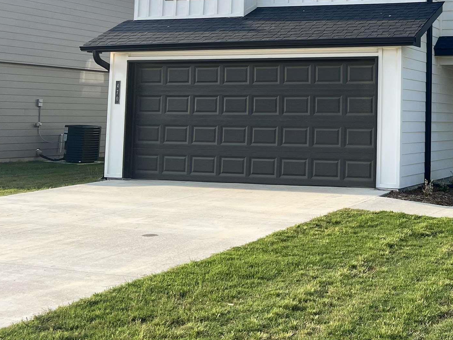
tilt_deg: +5.6
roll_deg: -0.5
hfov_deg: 31.9
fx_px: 746
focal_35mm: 57
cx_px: 421
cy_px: 42
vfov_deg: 25.0
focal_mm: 5.7
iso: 50
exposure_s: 1/3257
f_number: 1.5
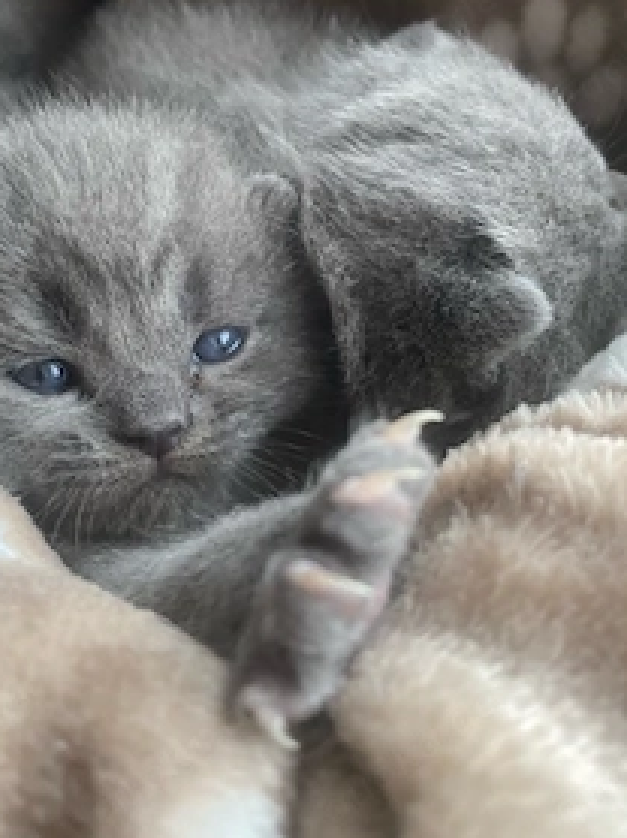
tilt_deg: -53.0
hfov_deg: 39.4
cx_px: 244
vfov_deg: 50.9
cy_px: 320
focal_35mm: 36
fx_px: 871
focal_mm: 4.25
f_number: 1.8
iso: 125
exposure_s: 1/105
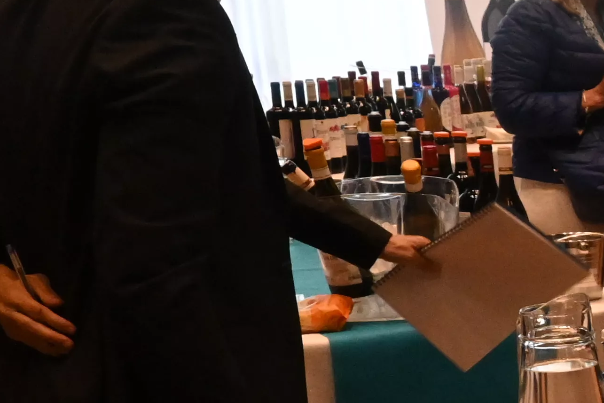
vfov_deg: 11.6
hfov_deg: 14.0
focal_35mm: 117
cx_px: 1299
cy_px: 411
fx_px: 1963
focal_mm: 18
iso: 3200
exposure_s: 1/250
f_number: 8
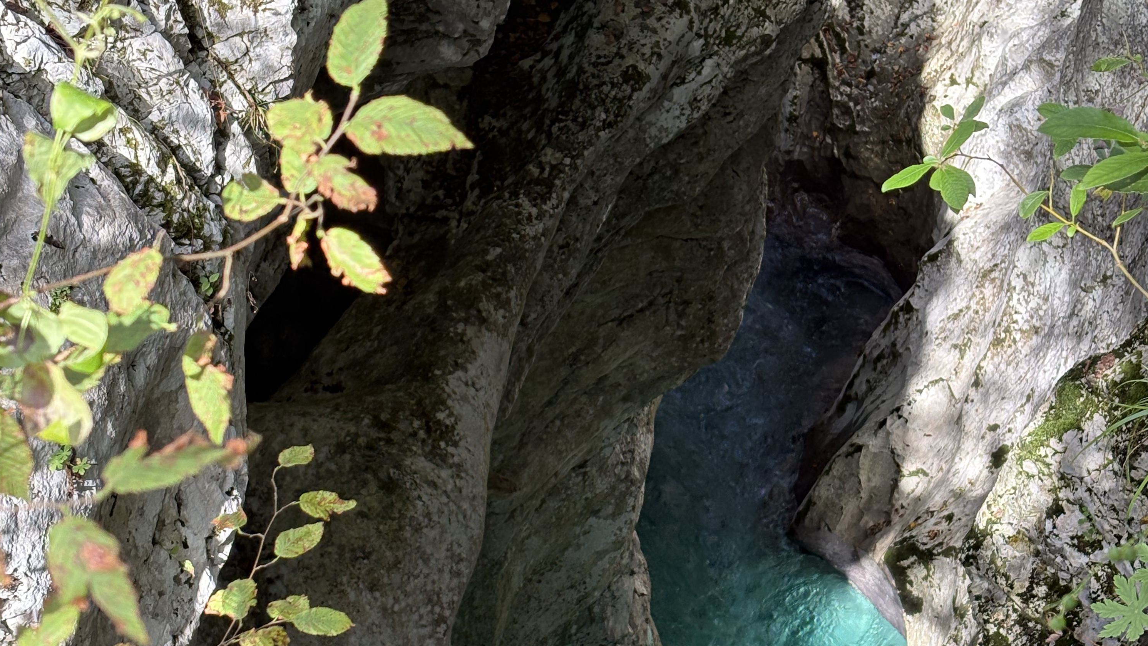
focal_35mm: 76
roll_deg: +3.7
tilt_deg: -41.7
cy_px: 383
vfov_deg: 15.9
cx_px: 573
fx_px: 2313
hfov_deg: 27.9
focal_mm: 5.96
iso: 40
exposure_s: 1/298
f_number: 1.6
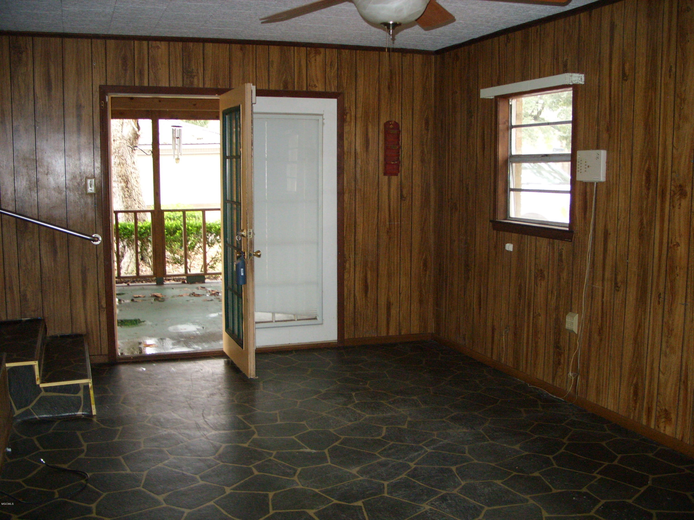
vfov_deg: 37.7
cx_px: 347
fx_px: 762
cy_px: 260
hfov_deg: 49.0
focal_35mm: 38
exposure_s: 1/30
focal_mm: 7.8
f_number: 2.8
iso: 400
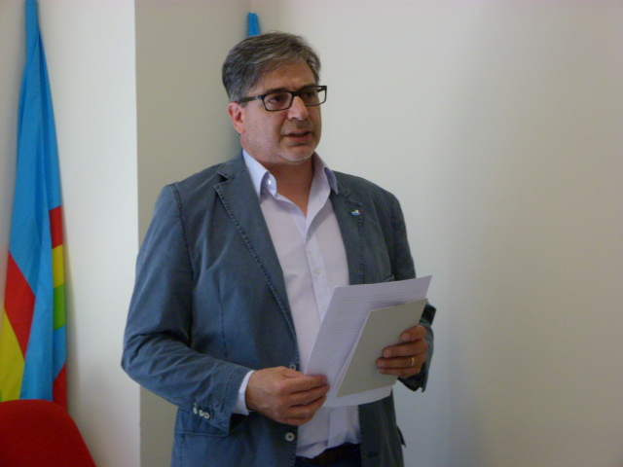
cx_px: 312
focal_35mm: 86
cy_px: 234
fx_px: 1548
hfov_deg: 22.8
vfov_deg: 17.2
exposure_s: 1/60
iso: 400
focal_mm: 15.5
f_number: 3.4
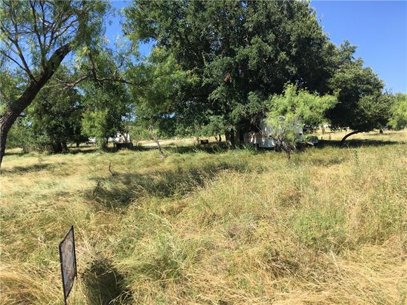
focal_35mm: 29
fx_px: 341
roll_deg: +4.1
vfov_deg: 48.2
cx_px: 204
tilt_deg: -0.5
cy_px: 152
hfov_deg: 61.7
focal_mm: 4.15
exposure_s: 1/761
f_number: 2.2
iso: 25
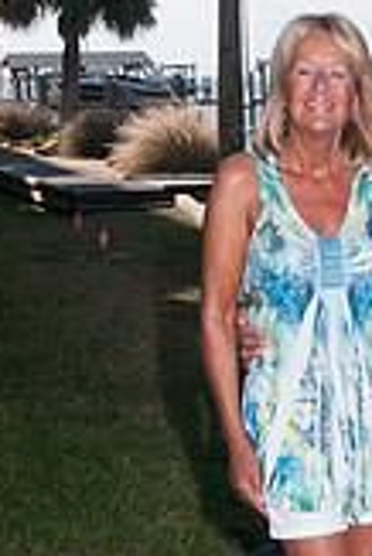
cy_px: 297
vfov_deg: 17.6
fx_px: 1794
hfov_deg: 11.6
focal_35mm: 116
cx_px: 432
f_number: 11
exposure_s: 1/250
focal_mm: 28
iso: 100
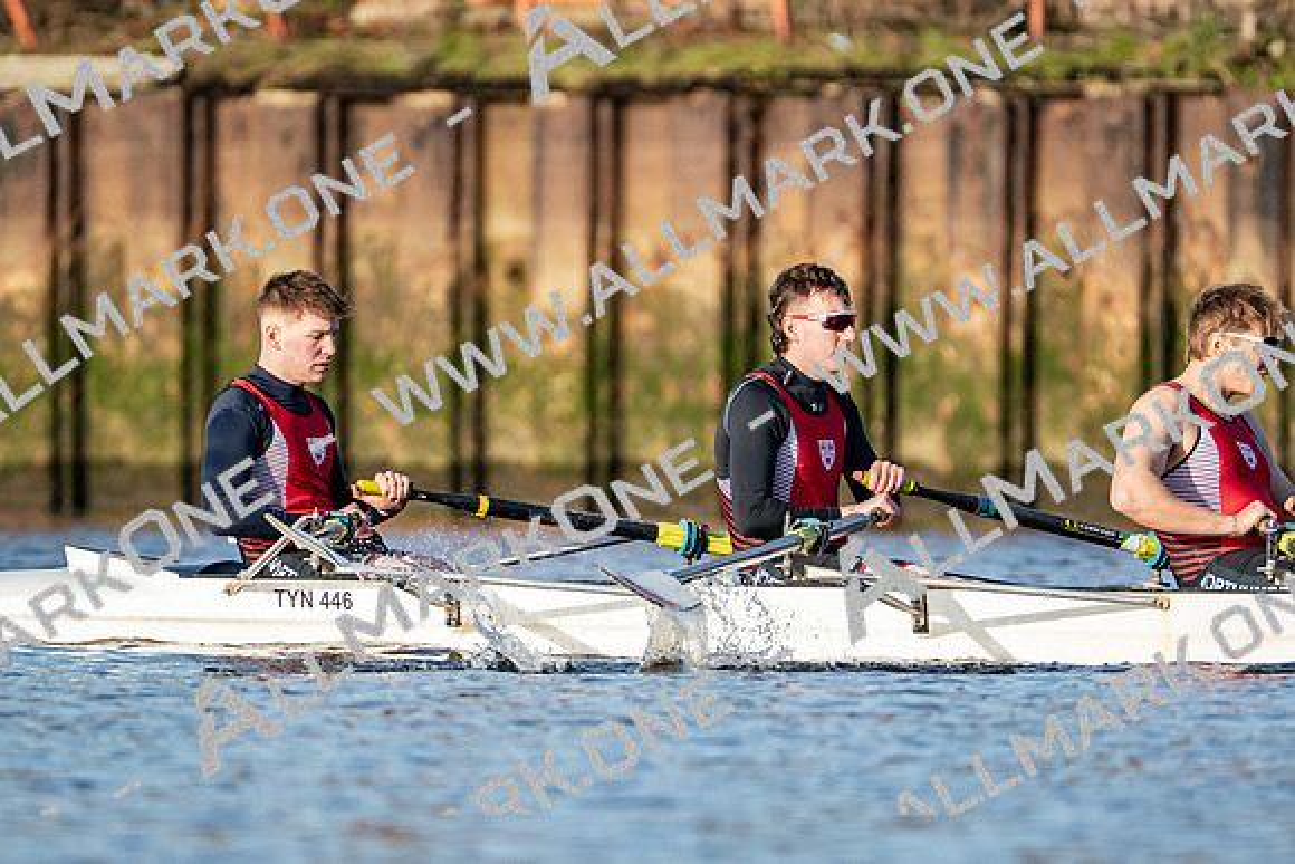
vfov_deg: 1.5
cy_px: 432
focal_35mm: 900
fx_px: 32381
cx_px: 648
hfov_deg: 2.3
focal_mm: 600
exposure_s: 1/2000
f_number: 6.3
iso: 640
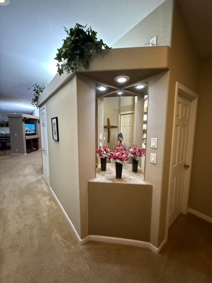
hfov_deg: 85.7
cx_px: 106
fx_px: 114
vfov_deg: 102.1
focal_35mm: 14
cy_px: 142
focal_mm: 2.22
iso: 1000
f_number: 2.2
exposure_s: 1/40
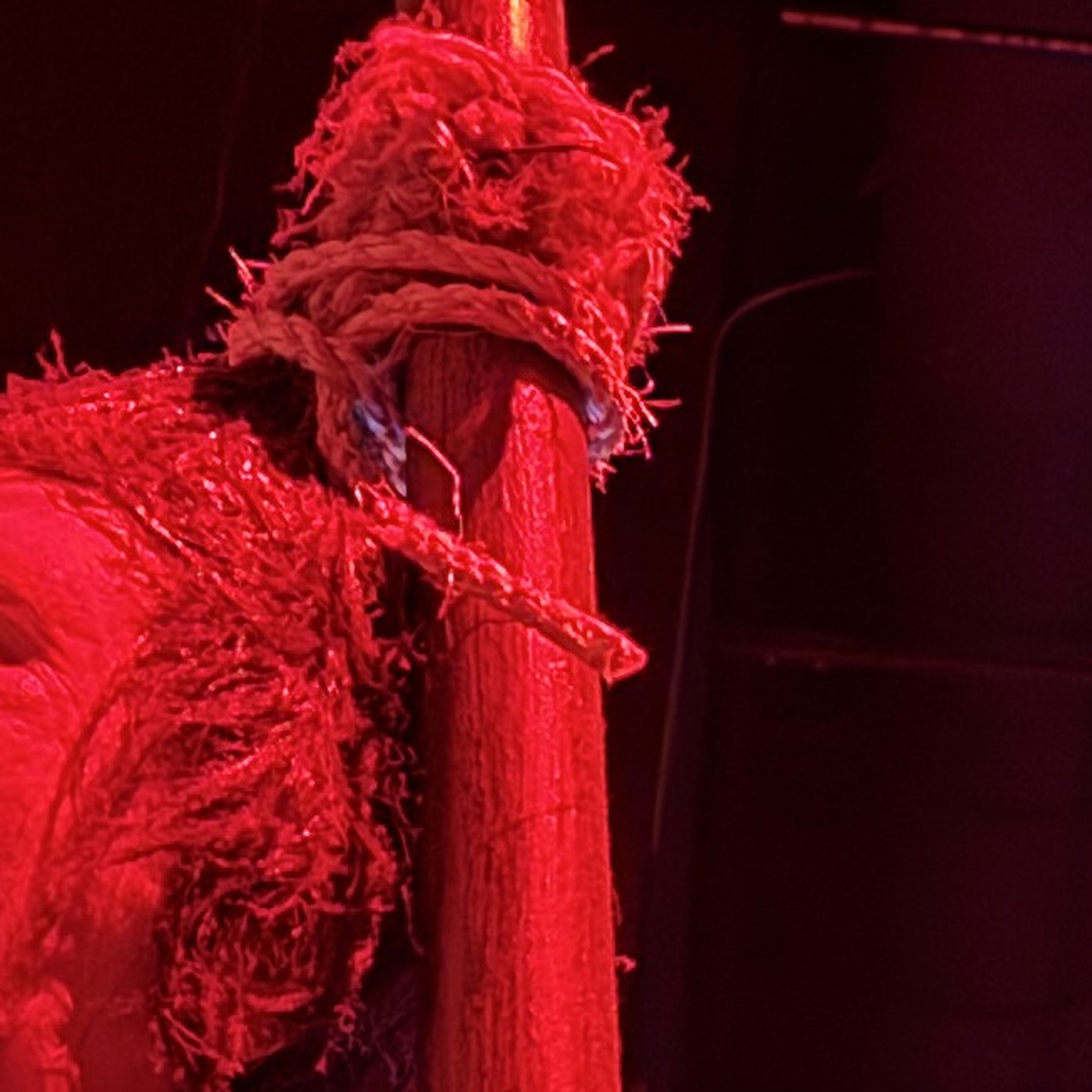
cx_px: 1619
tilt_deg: +40.7
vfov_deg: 13.2
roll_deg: +2.5
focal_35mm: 131
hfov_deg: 12.7
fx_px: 4675
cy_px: 935
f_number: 1.78
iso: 4000
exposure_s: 1/9
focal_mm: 6.76
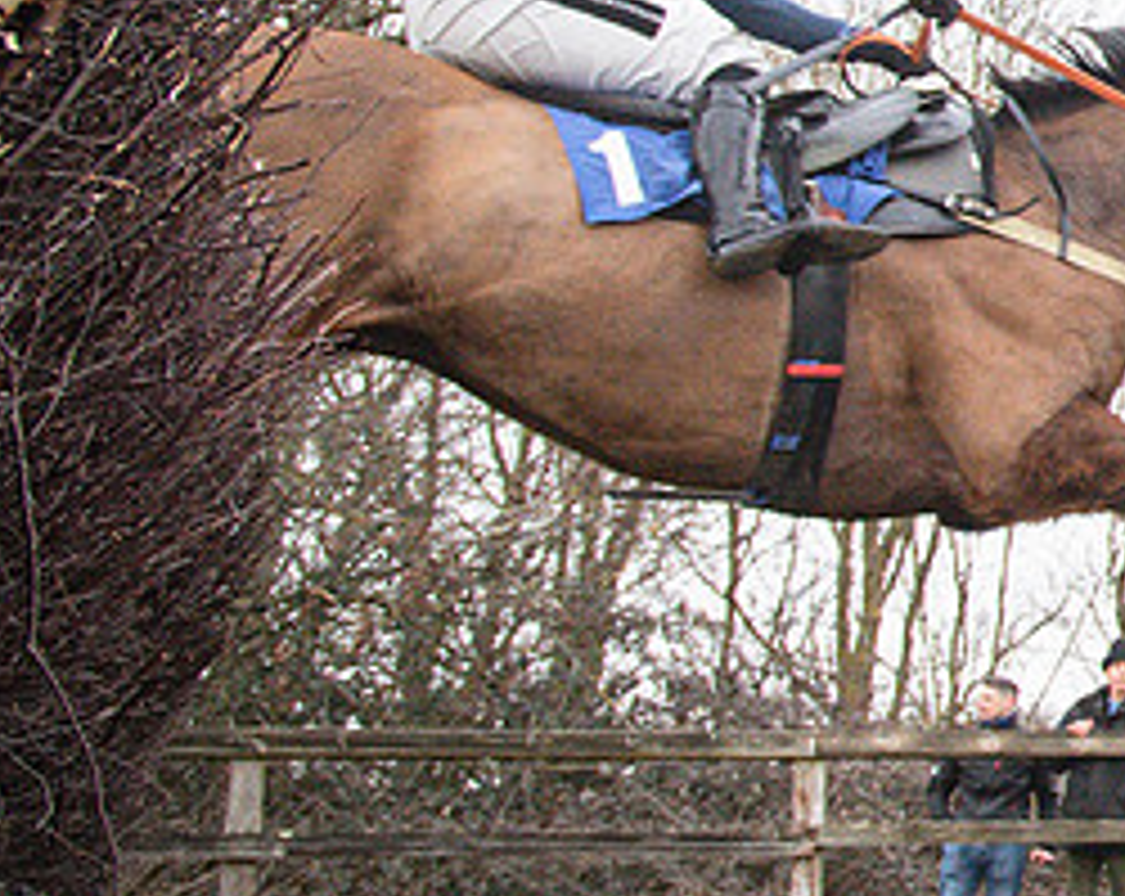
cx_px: 2332
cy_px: 185
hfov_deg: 16.6
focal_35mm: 83
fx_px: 2758
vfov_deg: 18.3
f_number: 6.3
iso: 2000
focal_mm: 20
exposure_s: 1/1600
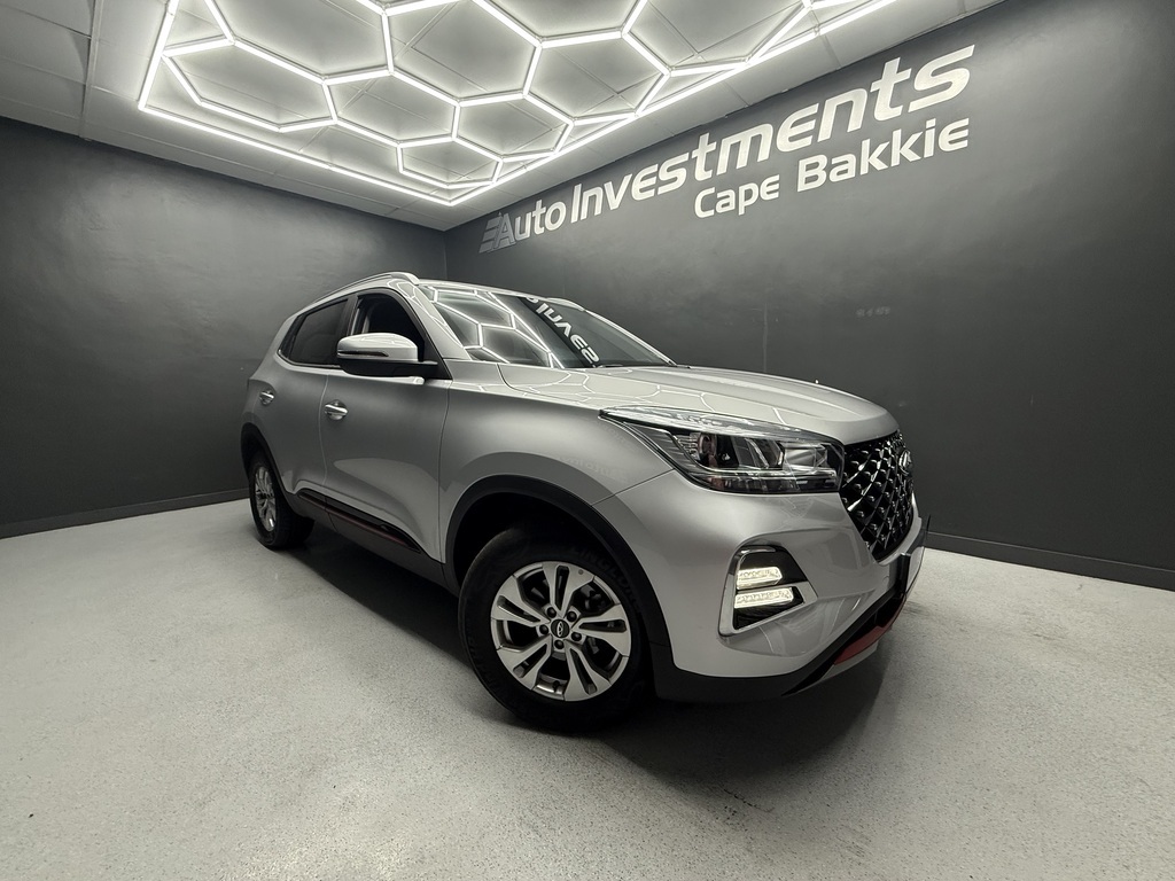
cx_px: 588
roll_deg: +0.9
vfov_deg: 85.7
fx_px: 475
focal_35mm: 14
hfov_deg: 102.1
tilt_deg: -6.6
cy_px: 440
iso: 160
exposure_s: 1/100
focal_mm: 2.22
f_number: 2.2
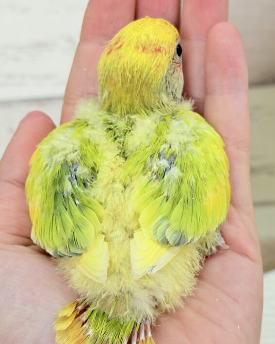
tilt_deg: -10.7
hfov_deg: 17.8
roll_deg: +2.8
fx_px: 874
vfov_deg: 22.2
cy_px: 176
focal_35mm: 86
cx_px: 202
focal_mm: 5.96
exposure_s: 1/50
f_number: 1.6
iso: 40
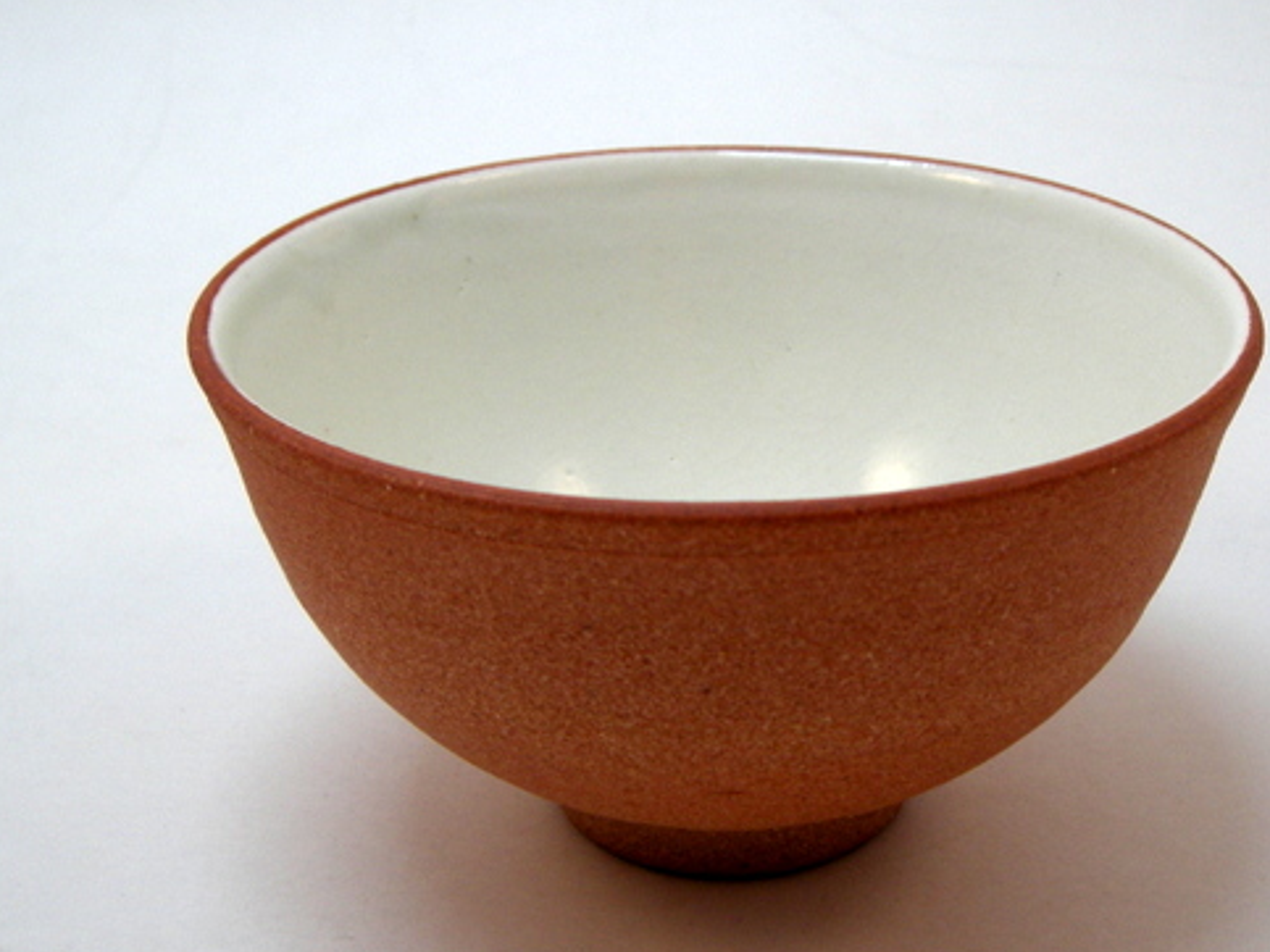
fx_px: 2127
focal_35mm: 58
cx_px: 818
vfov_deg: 25.2
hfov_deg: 33.0
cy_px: 492
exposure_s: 1/92
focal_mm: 7.5
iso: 64
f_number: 3.4
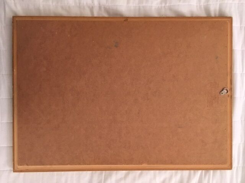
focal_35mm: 29
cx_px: 122
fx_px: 205
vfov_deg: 48.2
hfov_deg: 61.7
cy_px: 92
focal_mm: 4.15
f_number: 2.2
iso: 200
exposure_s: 1/20
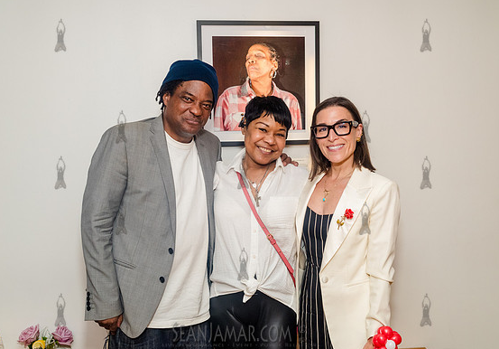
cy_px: 164
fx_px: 563
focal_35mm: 40
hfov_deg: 47.8
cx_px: 261
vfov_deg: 34.4
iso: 2500
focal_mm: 35
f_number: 5
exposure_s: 1/200
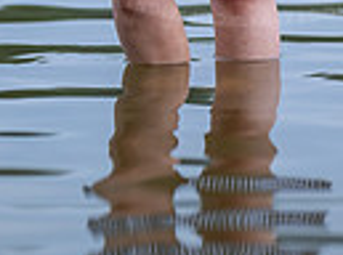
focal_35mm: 286
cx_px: 221
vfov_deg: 5.0
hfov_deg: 6.9
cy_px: -319
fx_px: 2826
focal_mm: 85
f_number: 1.8
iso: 500
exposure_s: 1/320
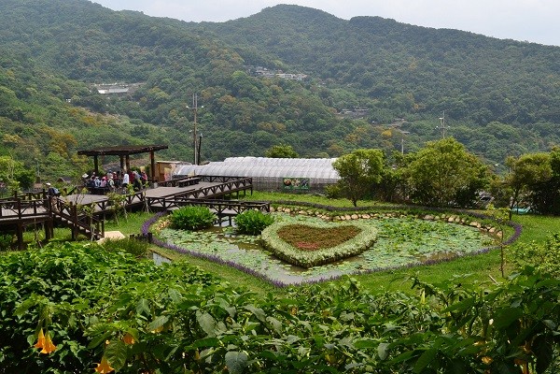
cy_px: 187
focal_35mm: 39
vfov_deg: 34.2
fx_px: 607
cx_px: 280
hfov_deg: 49.6
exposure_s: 1/400
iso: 400
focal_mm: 26
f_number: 11
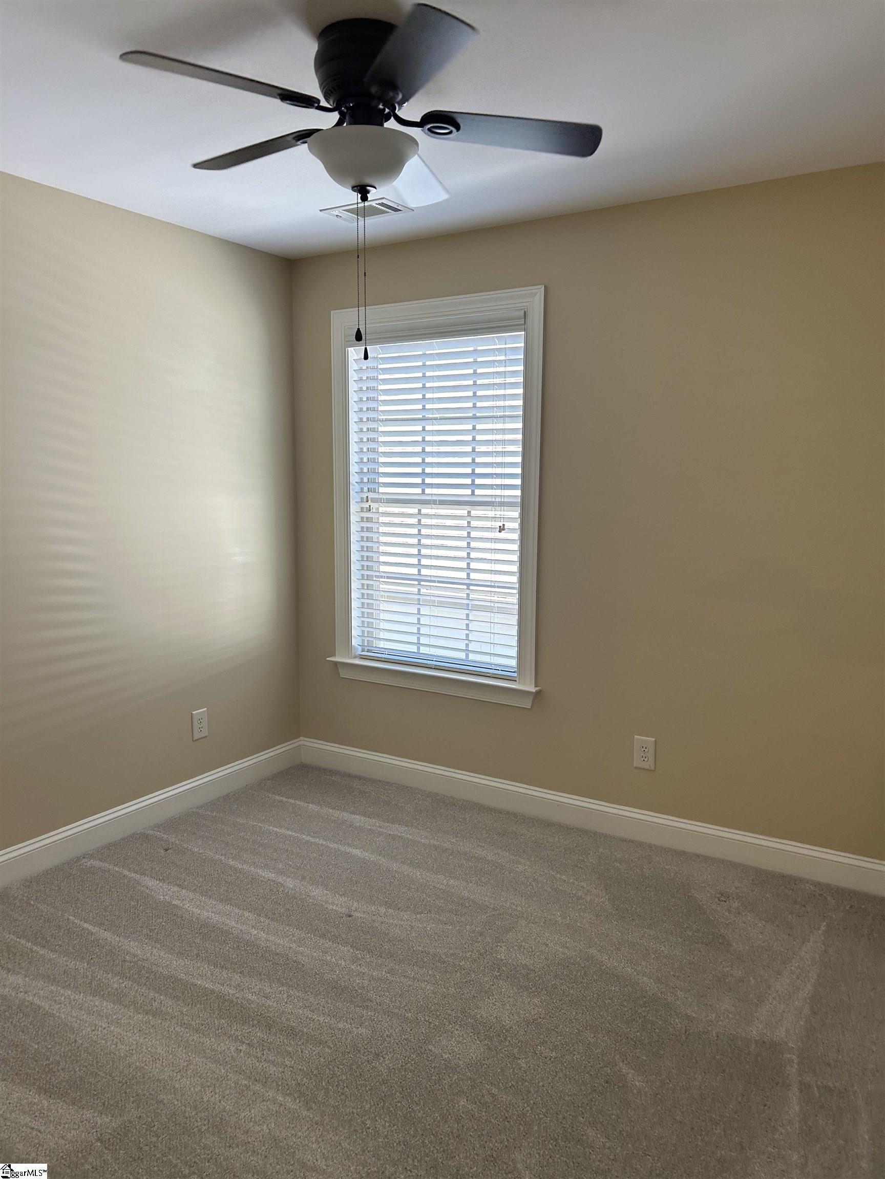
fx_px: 886
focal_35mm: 26
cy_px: 590
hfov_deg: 53.1
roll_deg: +1.8
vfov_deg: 67.3
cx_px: 442
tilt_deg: -5.8
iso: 80
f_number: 1.5
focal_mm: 5.7
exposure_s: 1/120
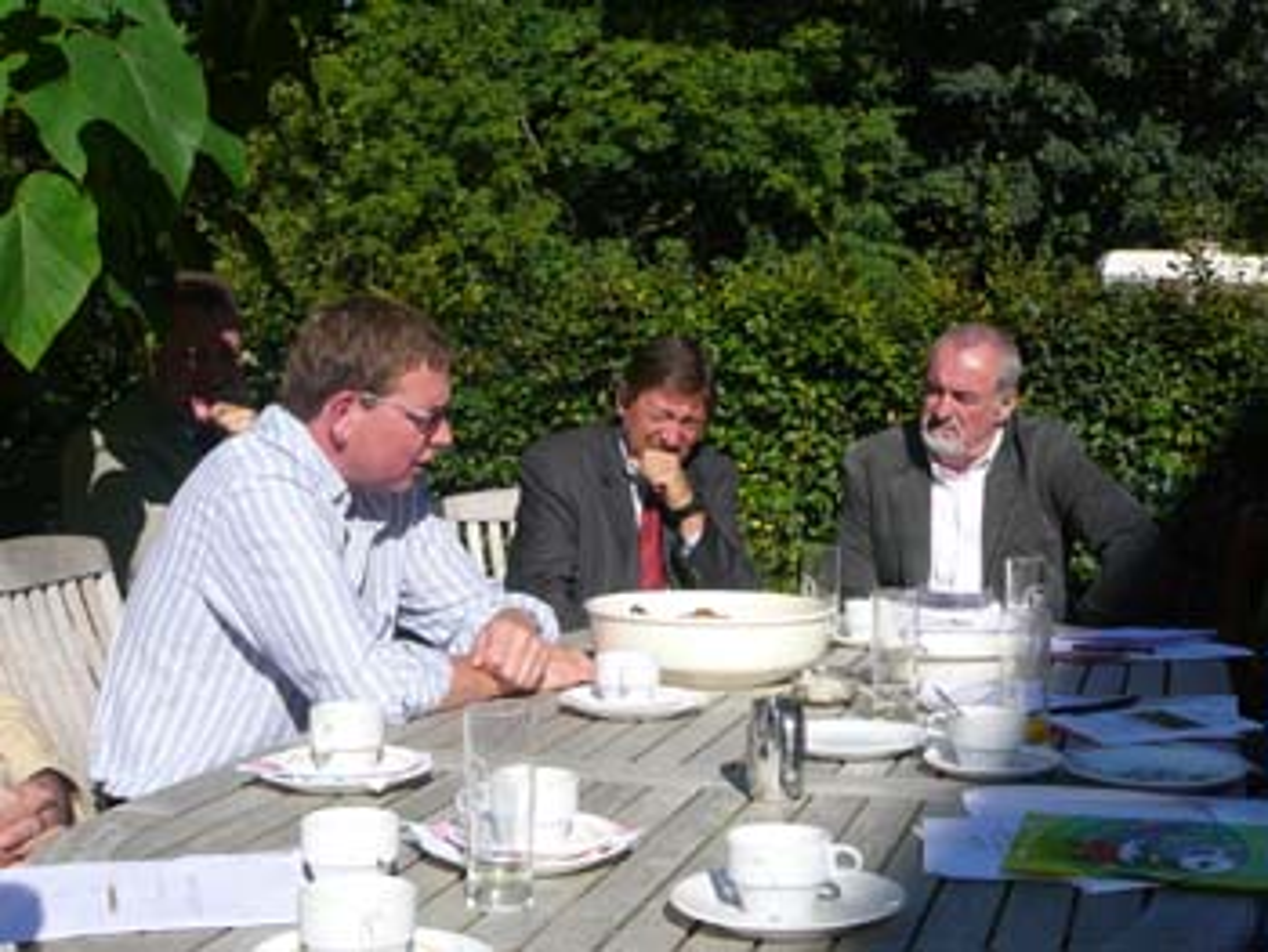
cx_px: 634
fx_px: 1906
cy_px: 476
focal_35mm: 52
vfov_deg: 28.1
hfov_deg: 36.8
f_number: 5.6
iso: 80
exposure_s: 1/400
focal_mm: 7.8
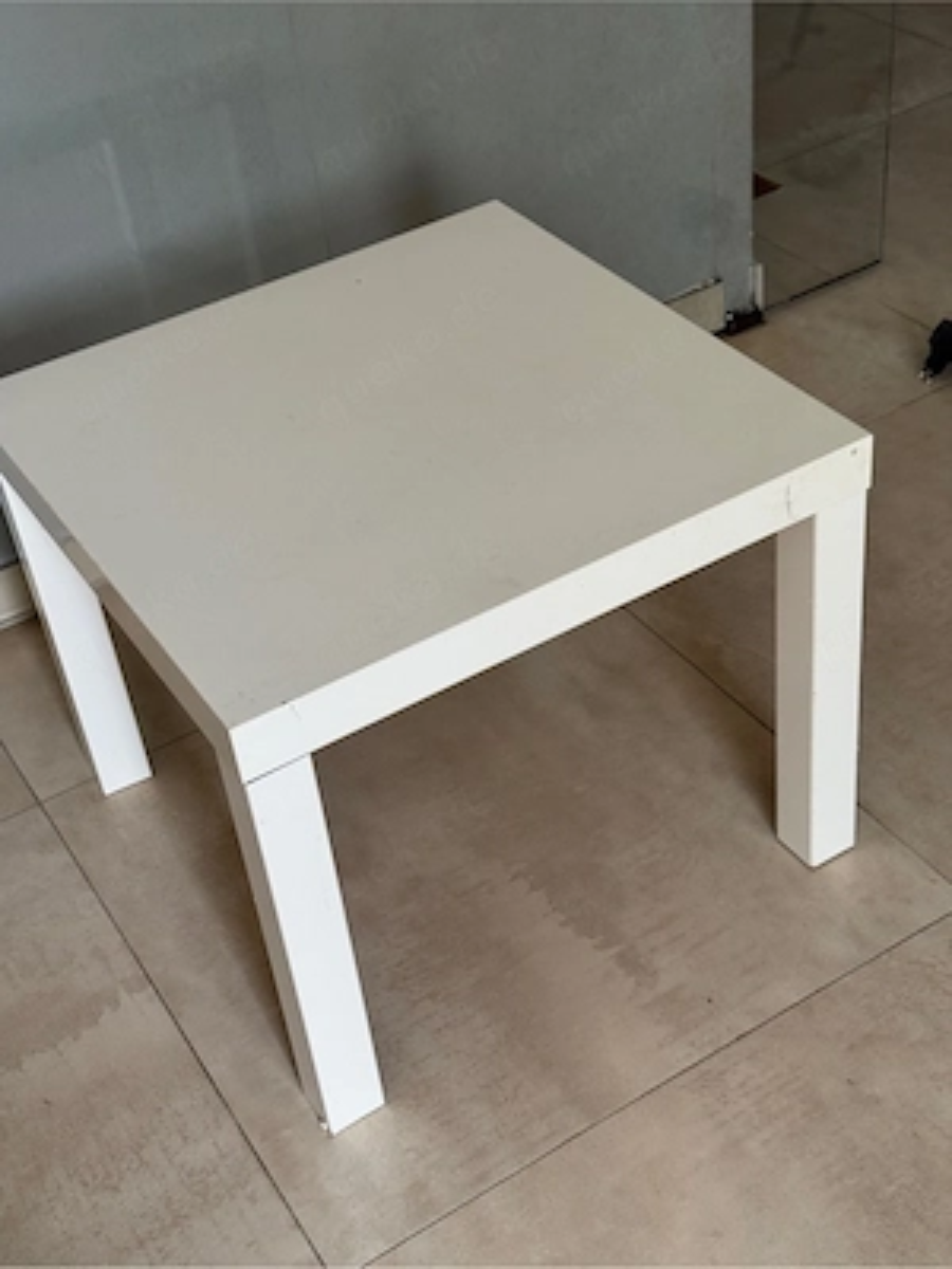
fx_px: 1760
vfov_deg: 39.7
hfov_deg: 30.3
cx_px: 476
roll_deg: +8.5
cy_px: 634
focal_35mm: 48
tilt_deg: -36.3
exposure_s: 1/98
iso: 100
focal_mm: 6.76
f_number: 1.78
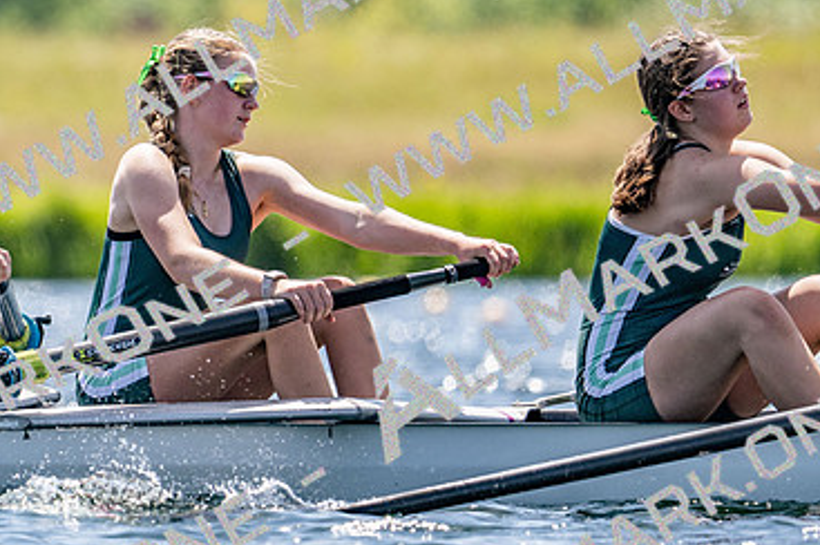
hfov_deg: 2.2
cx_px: 181
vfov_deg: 1.4
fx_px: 21596
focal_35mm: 949
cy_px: 252
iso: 250
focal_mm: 400
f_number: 4.5
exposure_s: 1/2500
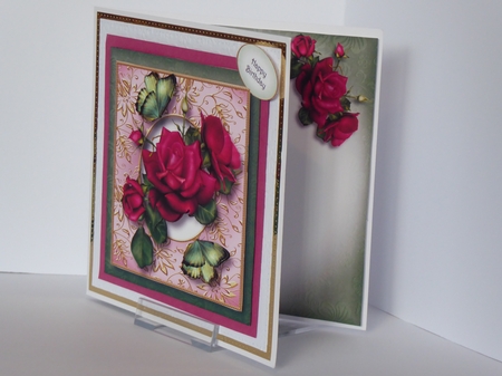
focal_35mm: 117
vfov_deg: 12.7
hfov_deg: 16.8
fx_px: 1696
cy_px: 188
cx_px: 251
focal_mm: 19
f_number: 5.1
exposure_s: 1/40
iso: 400
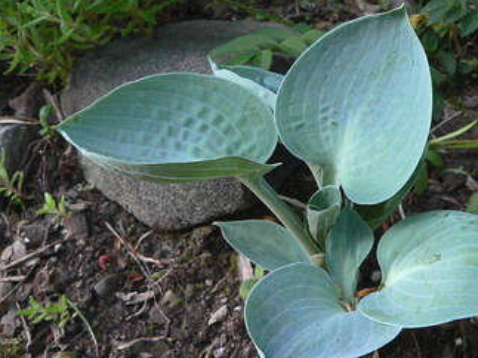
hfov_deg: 38.5
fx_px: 676
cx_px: 317
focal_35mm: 49
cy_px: 186
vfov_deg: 29.7
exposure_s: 1/50
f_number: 2.8
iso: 200
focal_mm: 6
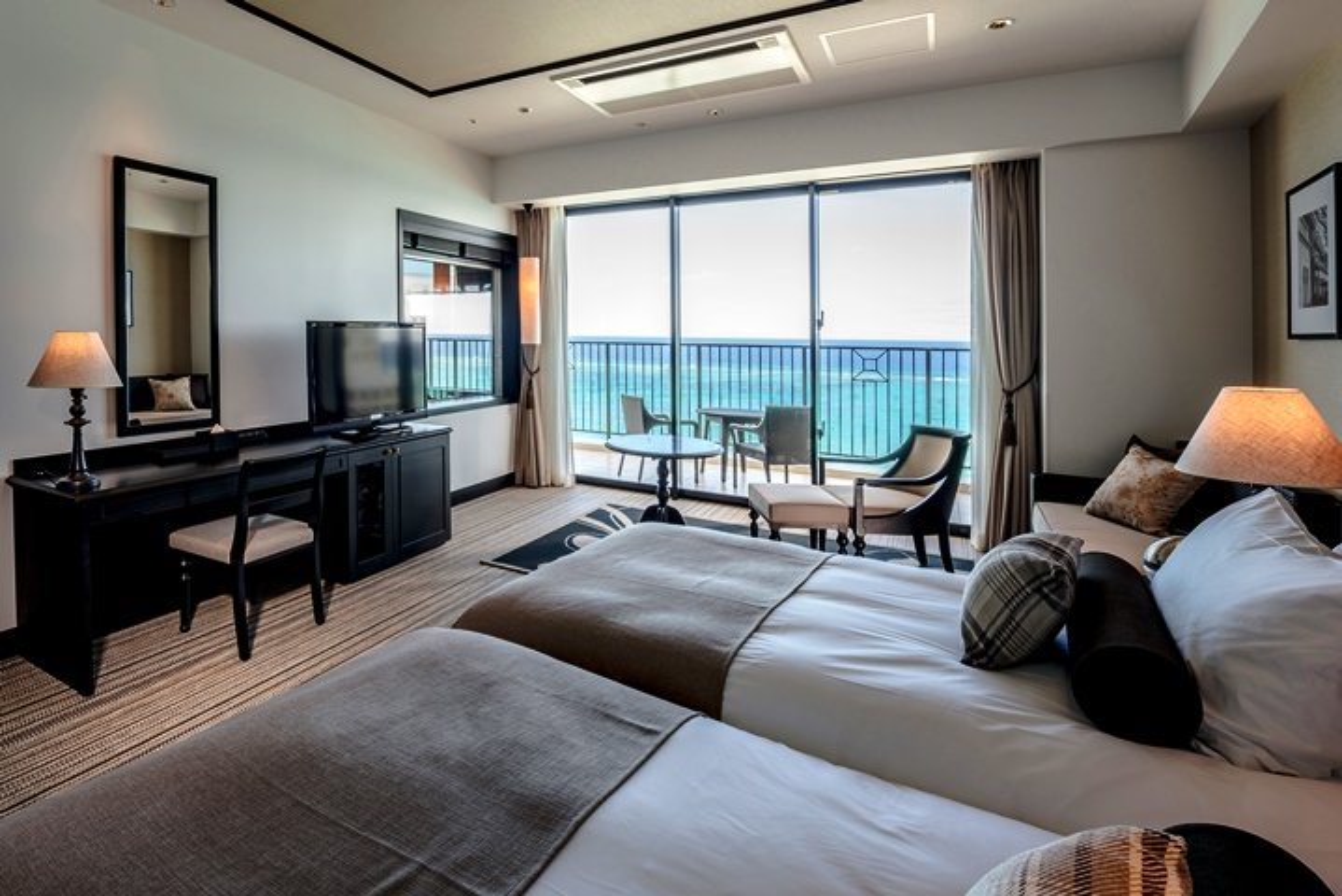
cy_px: 448
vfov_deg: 81.3
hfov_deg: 104.2
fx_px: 522
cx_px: 671
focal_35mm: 14
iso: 100
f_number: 11
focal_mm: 14
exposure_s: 1/15
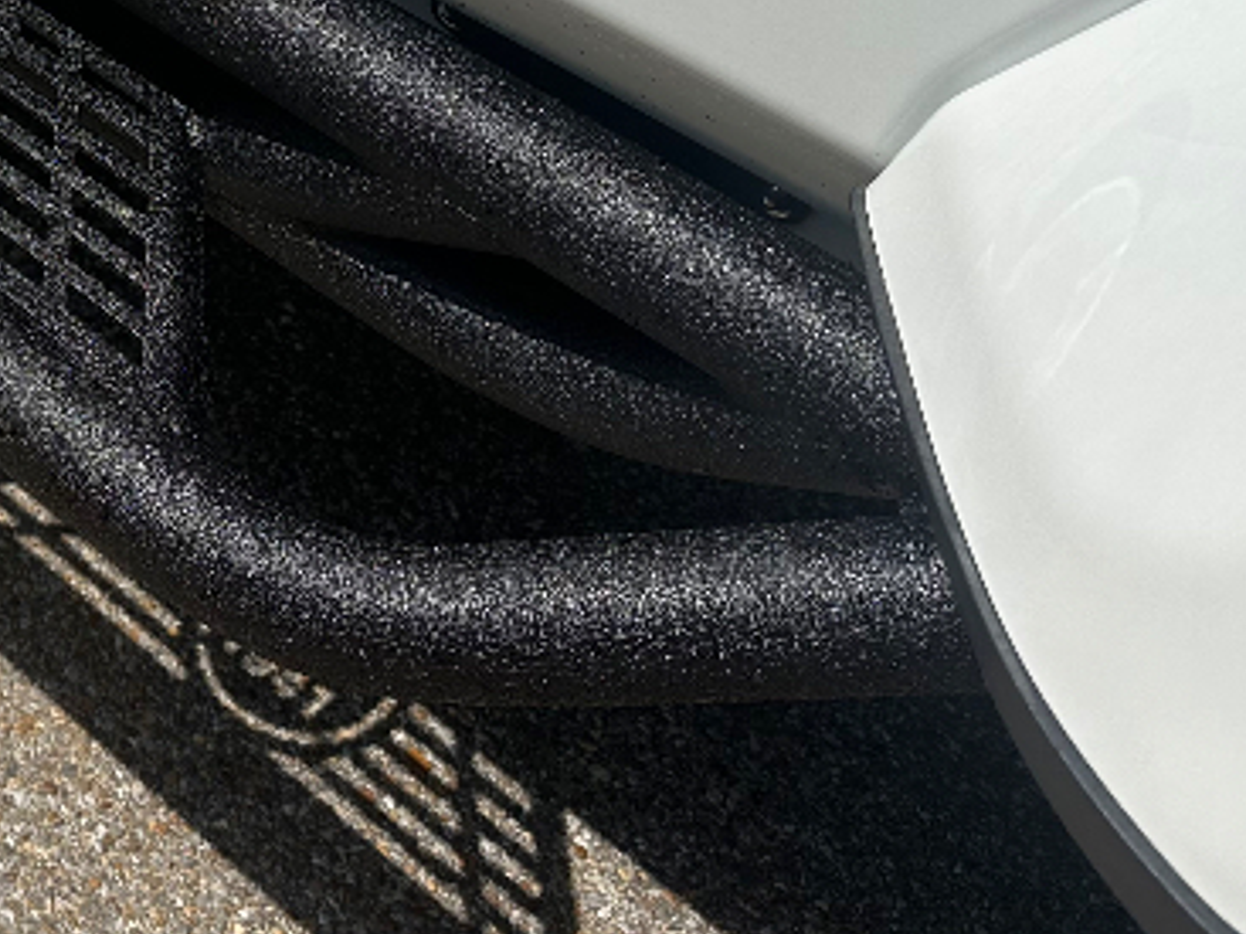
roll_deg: +3.3
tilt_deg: -39.7
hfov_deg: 25.6
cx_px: -299
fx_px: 2411
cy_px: 27
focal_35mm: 67
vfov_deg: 21.3
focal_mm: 6.86
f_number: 1.78
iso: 80
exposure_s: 1/8197
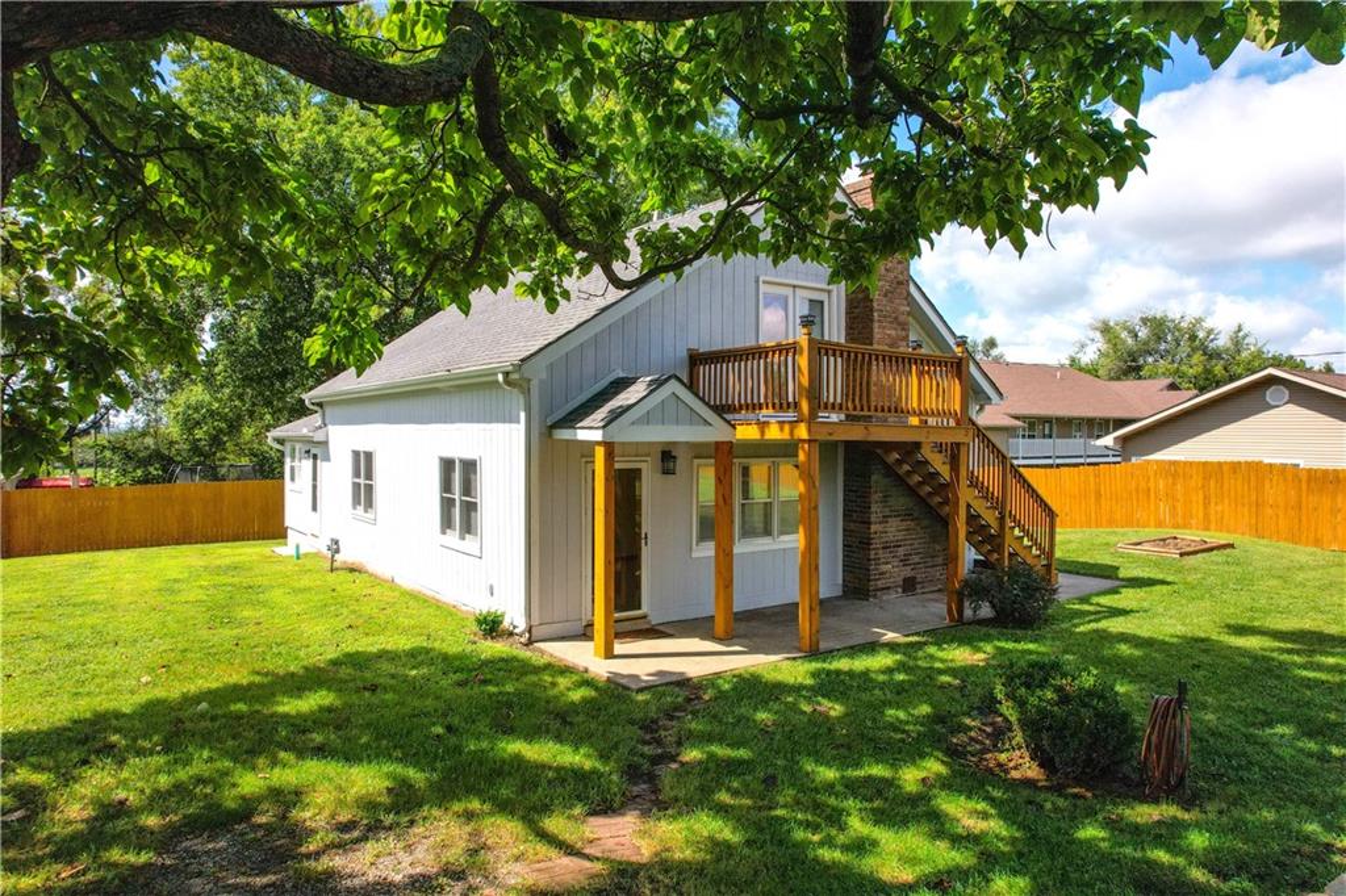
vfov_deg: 57.2
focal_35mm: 22
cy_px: 448
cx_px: 673
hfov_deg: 78.6
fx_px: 822
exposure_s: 1/120
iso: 200
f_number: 2.8
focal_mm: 8.38
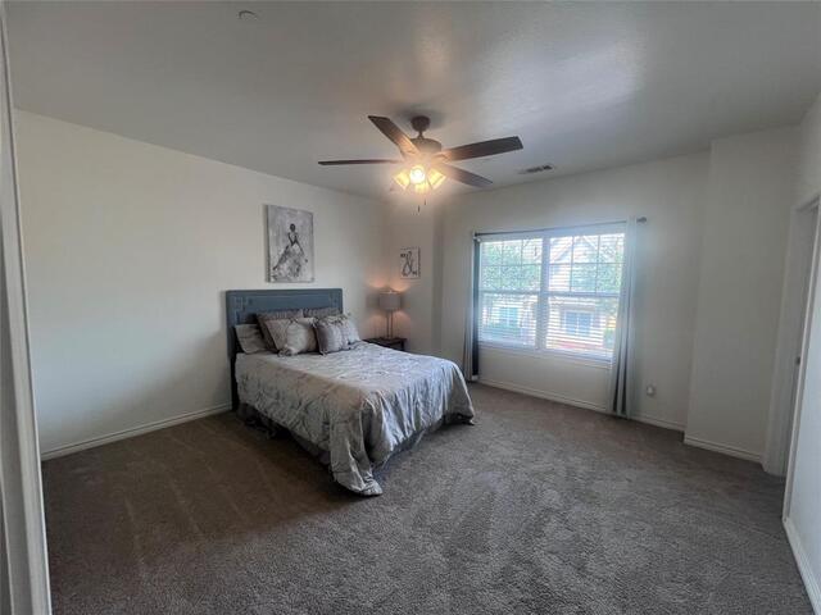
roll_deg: -1.0
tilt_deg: -4.3
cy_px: 308
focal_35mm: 13
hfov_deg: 106.2
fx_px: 308
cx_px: 410
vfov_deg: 89.9
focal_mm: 1.57
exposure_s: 1/120
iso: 80
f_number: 1.8
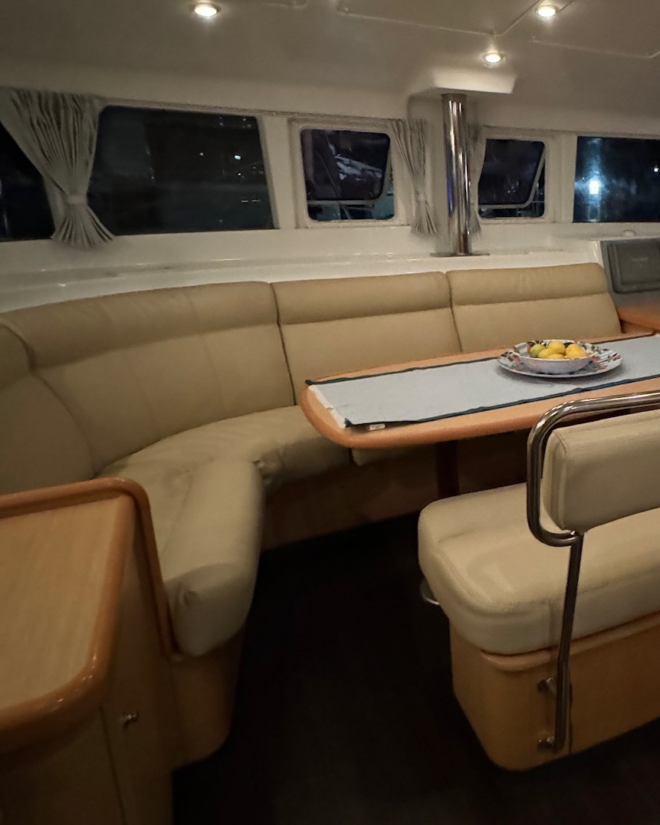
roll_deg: -0.6
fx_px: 635
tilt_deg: -15.4
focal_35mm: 26
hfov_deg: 49.4
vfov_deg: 65.8
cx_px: 585
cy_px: 361
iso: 1600
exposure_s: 1/30
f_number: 2.2
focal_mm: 2.22
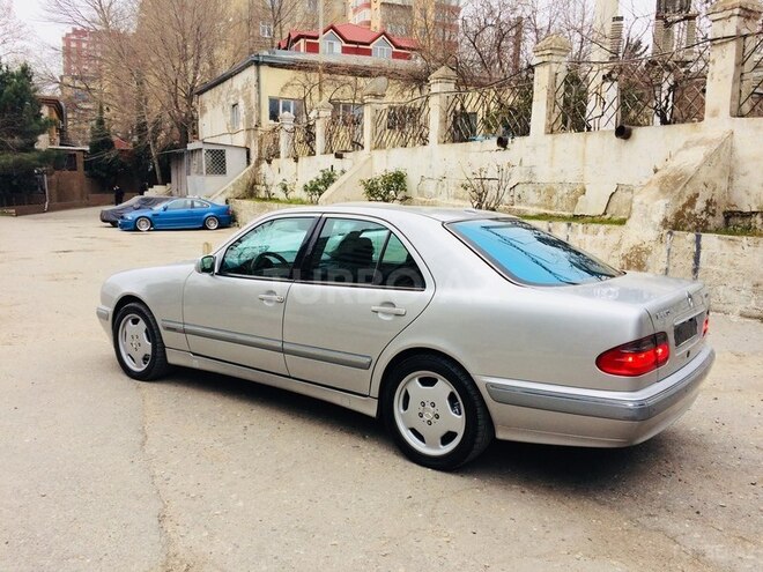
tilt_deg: -7.8
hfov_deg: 61.7
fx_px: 639
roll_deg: -1.7
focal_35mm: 29
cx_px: 382
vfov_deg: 48.2
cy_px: 286
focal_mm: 4.15
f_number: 2.2
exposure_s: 1/100
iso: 50
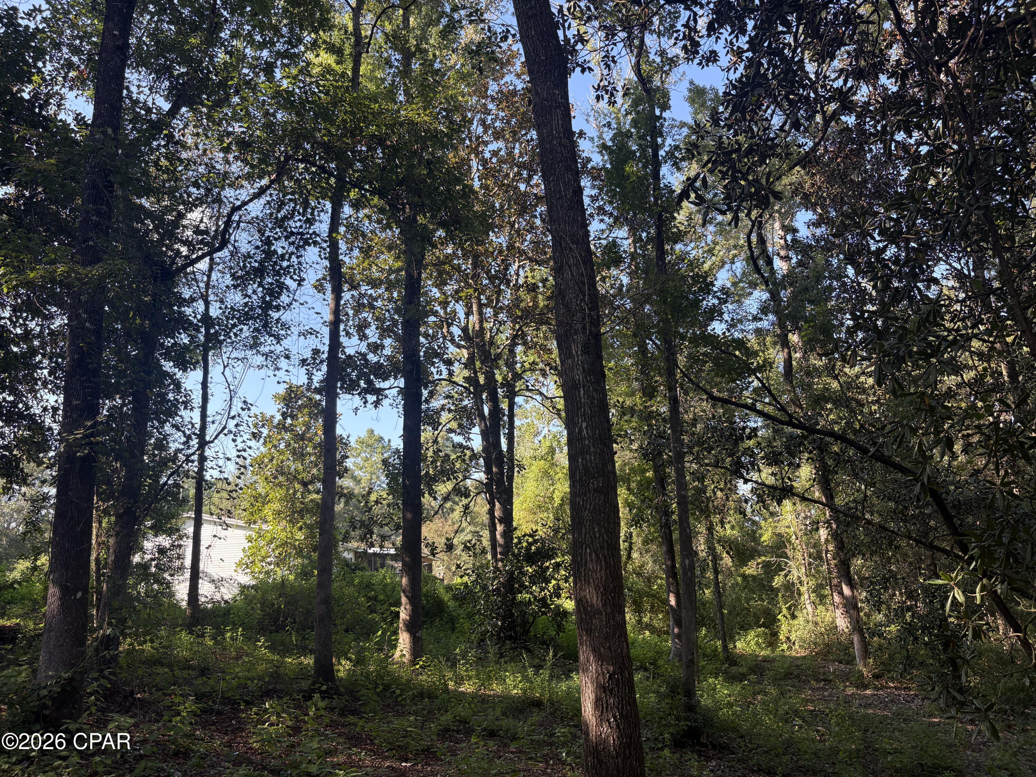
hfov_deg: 67.3
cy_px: 388
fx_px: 778
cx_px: 518
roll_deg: +3.4
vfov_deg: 53.1
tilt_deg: +15.7
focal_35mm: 26
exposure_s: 1/379
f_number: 1.6
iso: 64
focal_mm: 5.96
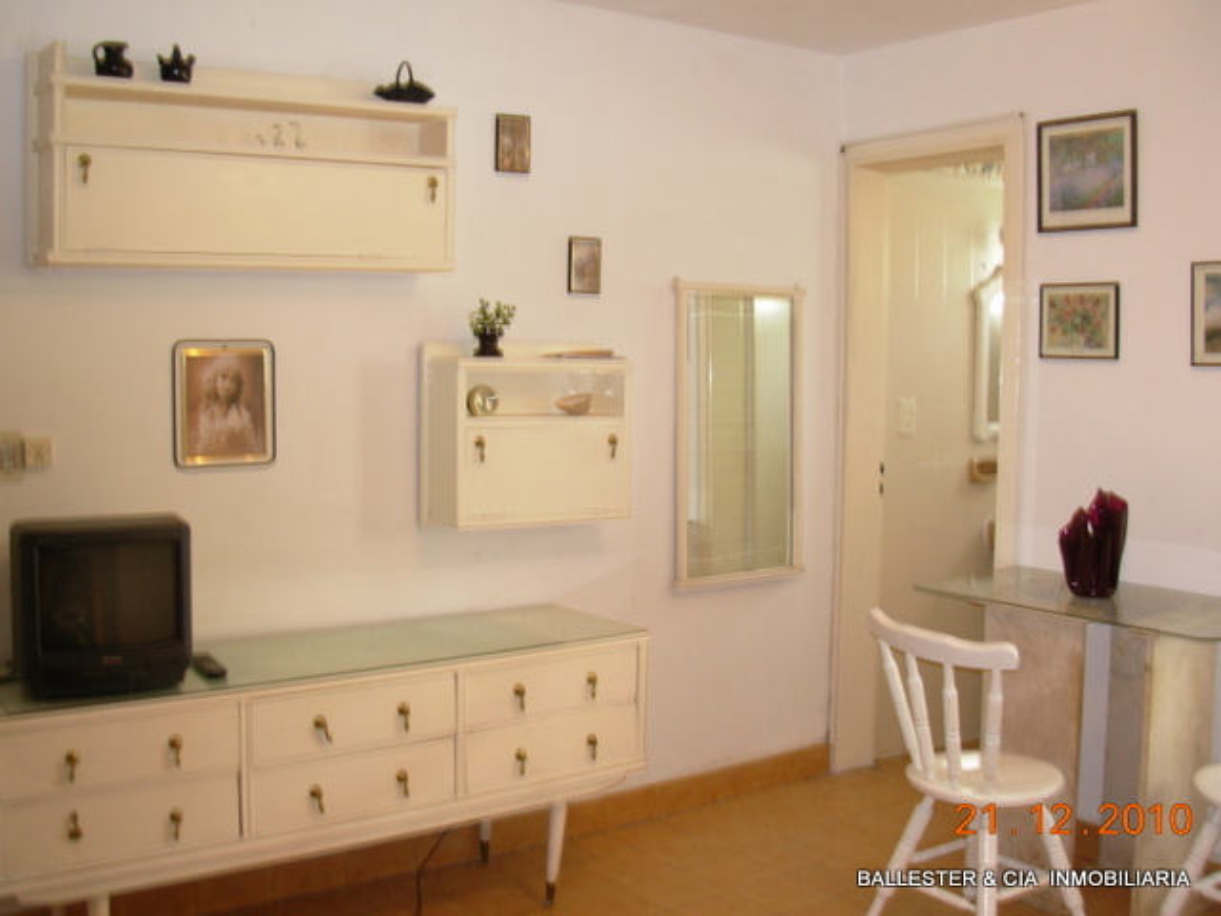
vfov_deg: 37.7
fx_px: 1340
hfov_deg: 49.0
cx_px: 610
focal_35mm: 38
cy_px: 458
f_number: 2.9
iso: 61
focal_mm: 6.3
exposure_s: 1/5.5
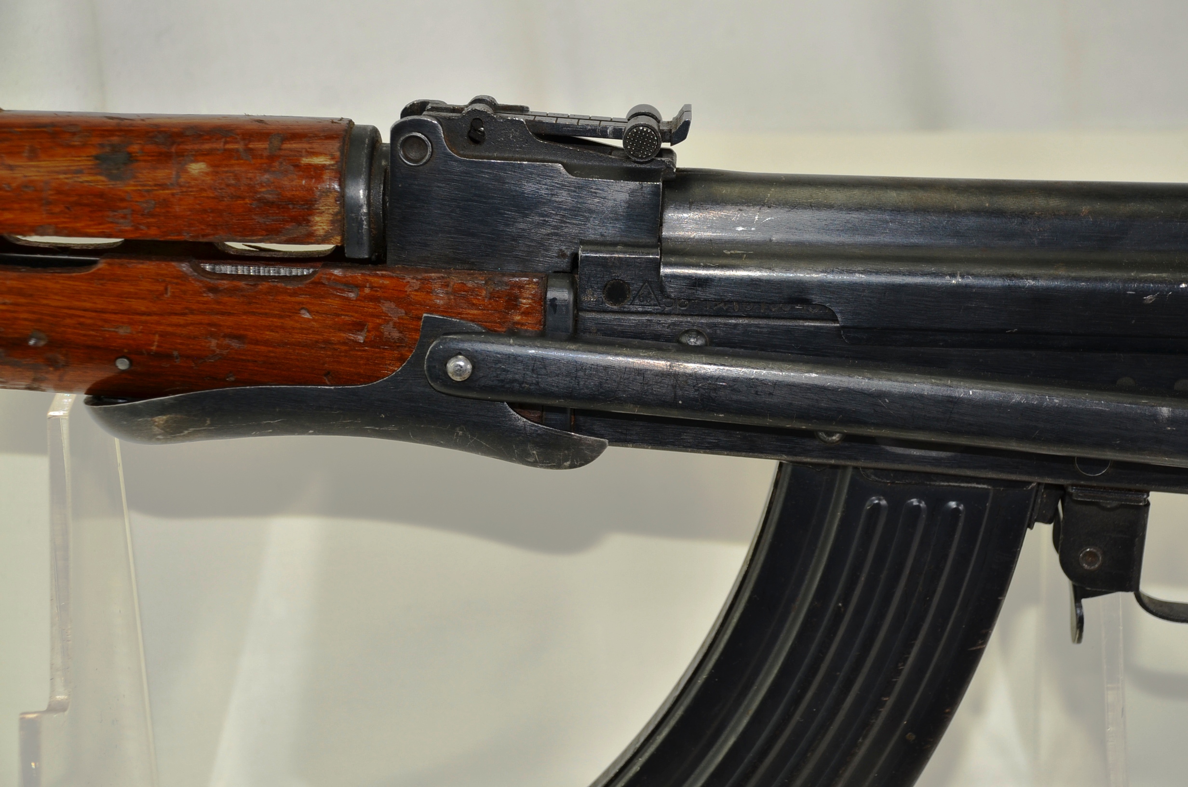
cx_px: 594
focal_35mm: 87
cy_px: 394
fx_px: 2865
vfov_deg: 15.6
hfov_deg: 23.4
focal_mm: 58
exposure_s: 1/160
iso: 200
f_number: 5
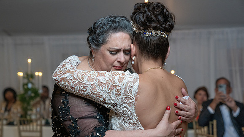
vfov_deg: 15.5
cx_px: 121
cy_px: 81
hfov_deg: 27.2
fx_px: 505
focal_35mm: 78
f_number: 4
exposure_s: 1/200
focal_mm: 70
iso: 2000
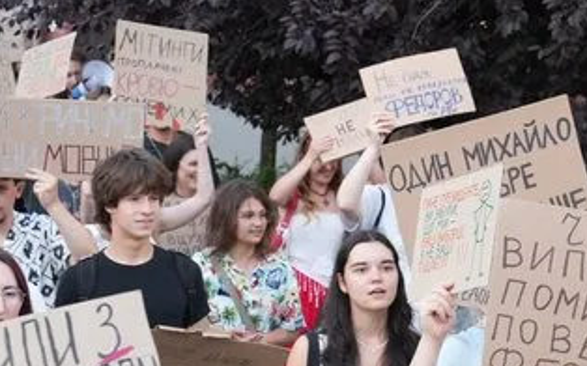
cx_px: 327
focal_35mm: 152
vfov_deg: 8.6
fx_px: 2431
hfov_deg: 13.8
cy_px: 374
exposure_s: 1/250
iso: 3200
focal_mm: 65
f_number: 8
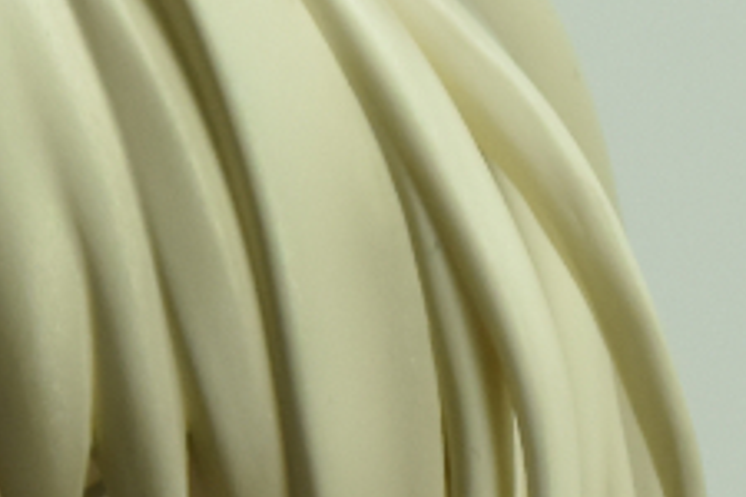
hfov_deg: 1.8
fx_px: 23447
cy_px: 1418
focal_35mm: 1132
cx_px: -20
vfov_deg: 1.2
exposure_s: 1/125
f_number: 11
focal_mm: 105
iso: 500
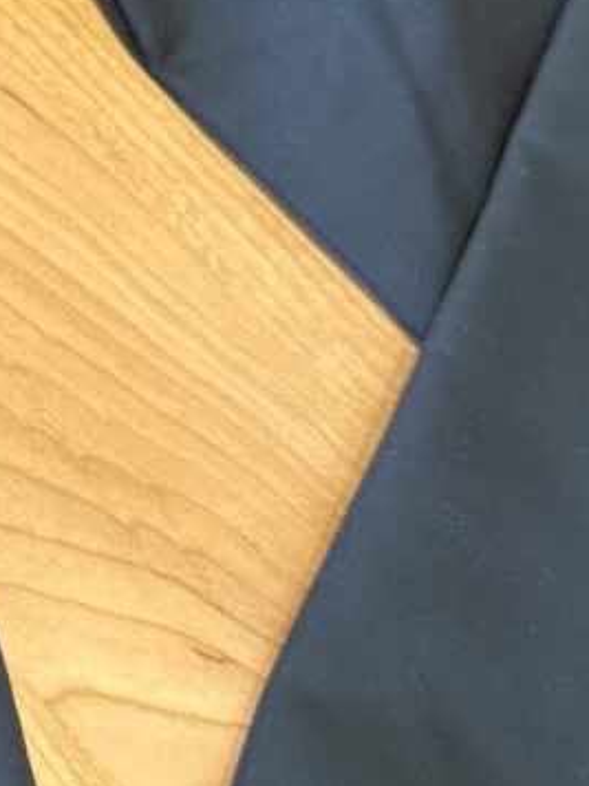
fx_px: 3131
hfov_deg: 9.4
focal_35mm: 138
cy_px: 196
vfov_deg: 14.2
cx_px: -909
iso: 640
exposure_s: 1/40
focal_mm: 6.76
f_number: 1.78
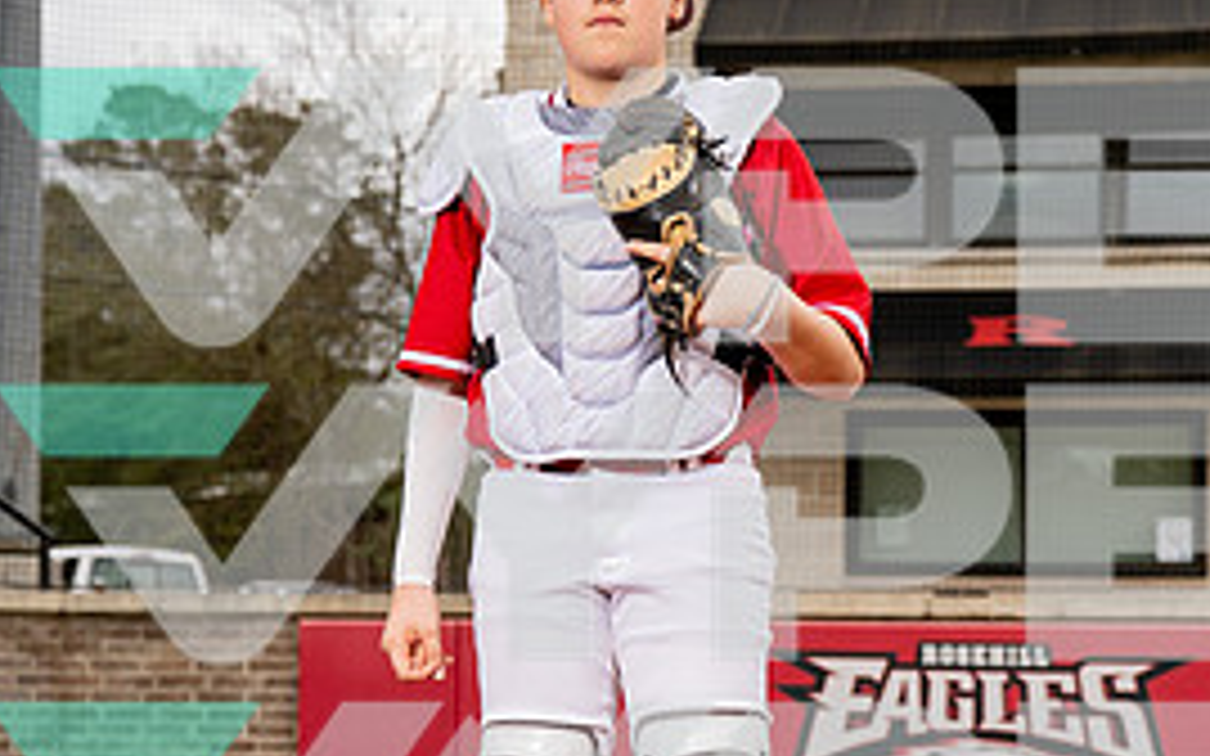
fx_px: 3033
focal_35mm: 92
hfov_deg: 22.6
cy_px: 526
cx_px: 661
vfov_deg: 14.2
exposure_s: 1/250
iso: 100
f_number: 4
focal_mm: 54
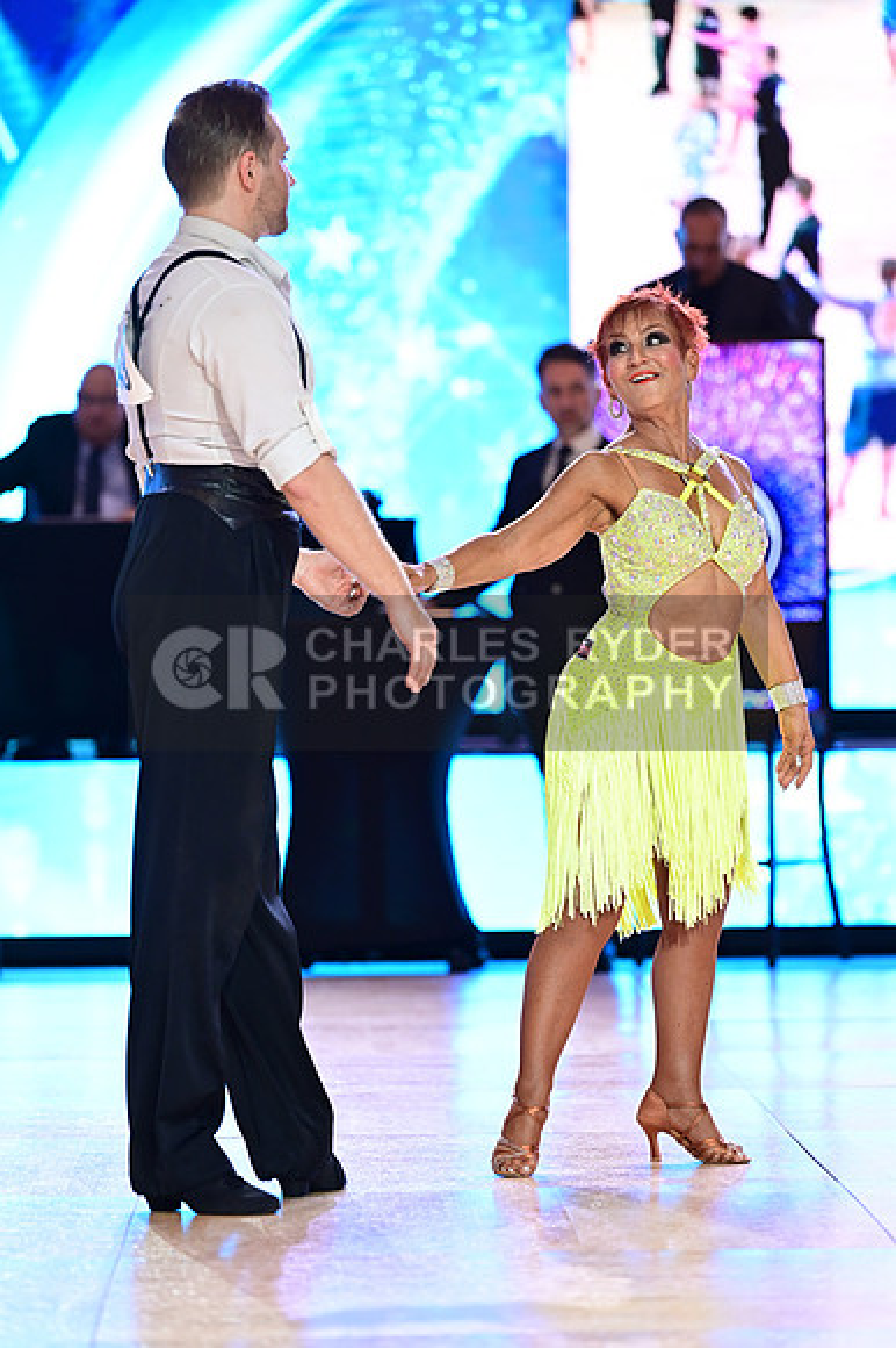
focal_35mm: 170
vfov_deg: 12.1
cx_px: 448
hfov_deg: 8.1
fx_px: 6354
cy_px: 674
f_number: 3.5
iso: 1600
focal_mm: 170
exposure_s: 1/250
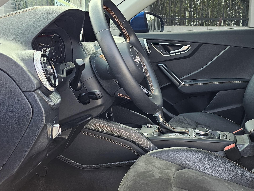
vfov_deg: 30.1
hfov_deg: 38.5
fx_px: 352
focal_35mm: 48
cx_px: 194
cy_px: 121
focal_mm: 6.3
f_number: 1.7
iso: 80
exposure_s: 1/180
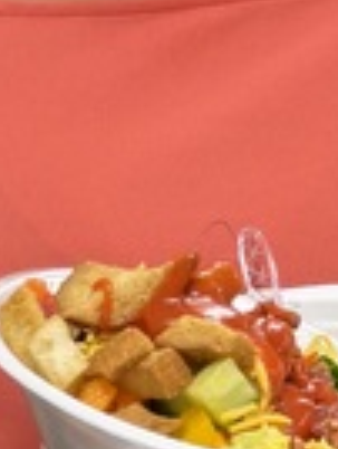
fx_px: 2375
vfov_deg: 10.7
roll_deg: +1.9
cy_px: 479
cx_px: -17
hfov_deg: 8.1
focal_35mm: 183
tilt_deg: -16.4
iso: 125
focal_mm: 6.76
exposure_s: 1/60
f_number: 1.78
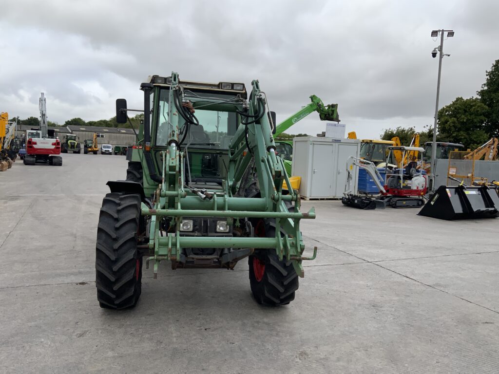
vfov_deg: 48.2
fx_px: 418
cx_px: 250
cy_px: 187
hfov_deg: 61.7
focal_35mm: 29
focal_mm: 3
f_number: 1.8
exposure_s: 1/1221
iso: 16
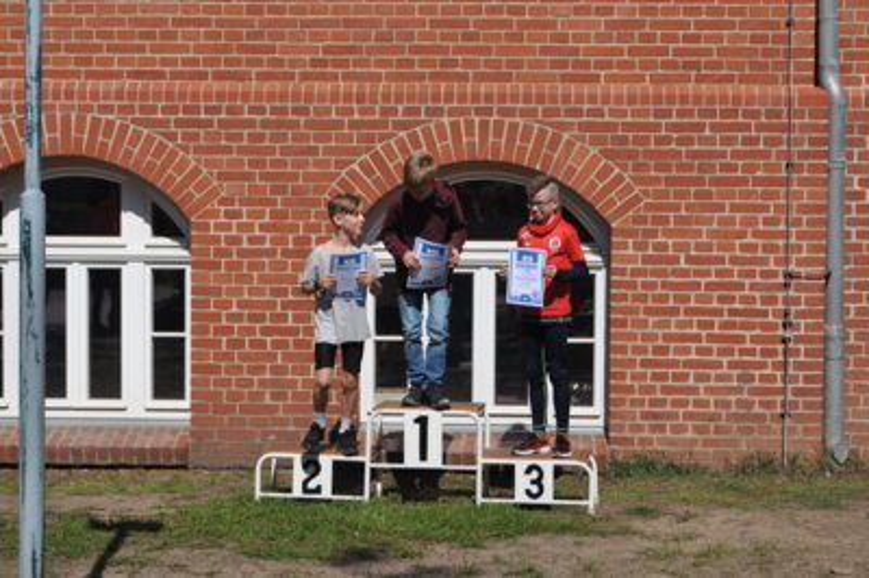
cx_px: 434
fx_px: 1990
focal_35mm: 82
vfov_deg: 16.5
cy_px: 289
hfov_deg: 24.6
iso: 400
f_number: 8
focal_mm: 55
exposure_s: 1/2000
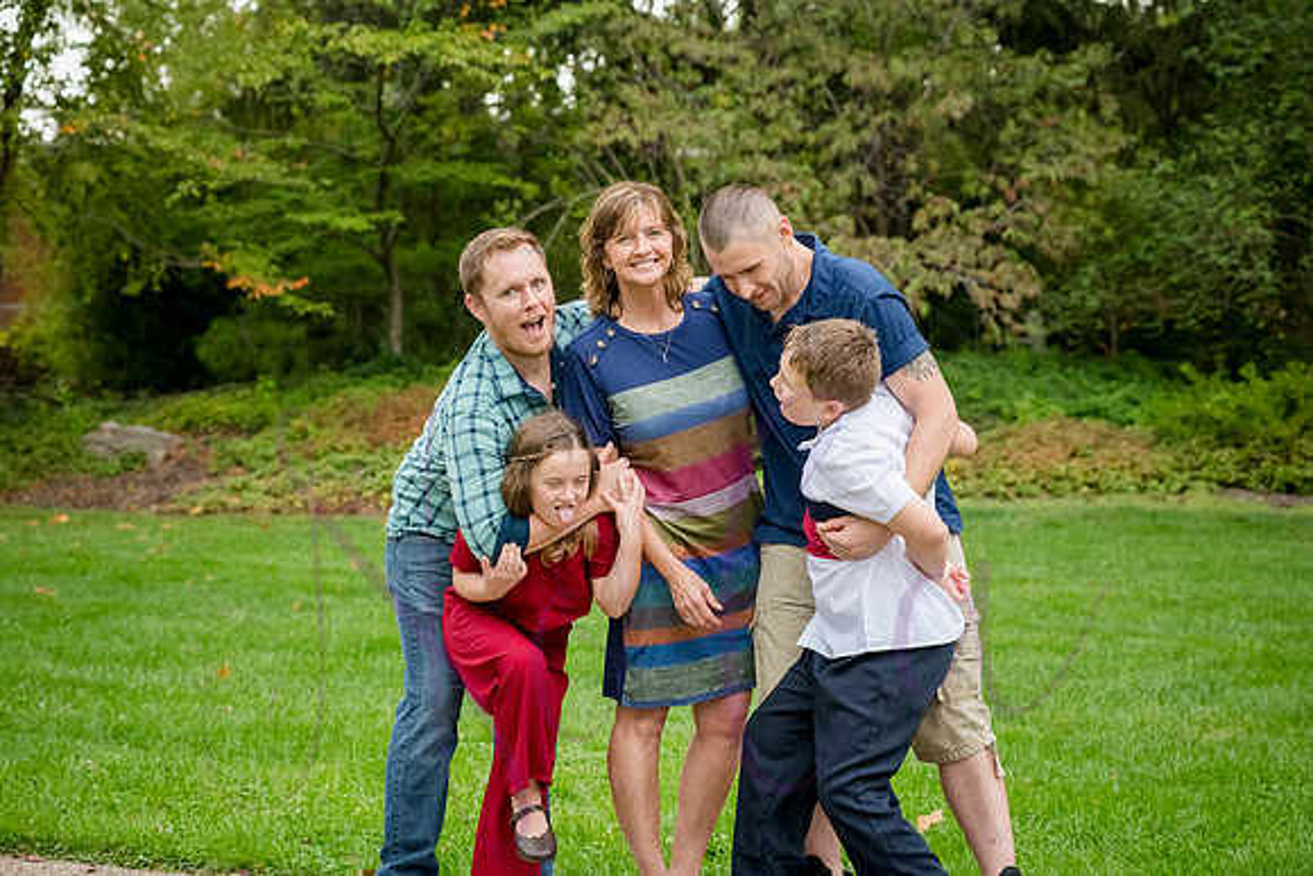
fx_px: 3648
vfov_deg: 13.7
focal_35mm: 100
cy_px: 438
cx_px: 656
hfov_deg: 20.4
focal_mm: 100
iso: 1250
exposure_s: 1/250
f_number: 5.6
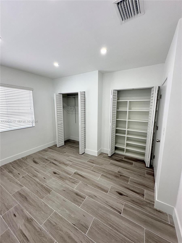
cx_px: 91
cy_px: 122
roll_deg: -0.5
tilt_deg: -7.4
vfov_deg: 102.1
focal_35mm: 14
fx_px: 98
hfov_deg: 85.7
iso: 125
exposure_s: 1/120
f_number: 2.2
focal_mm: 2.22
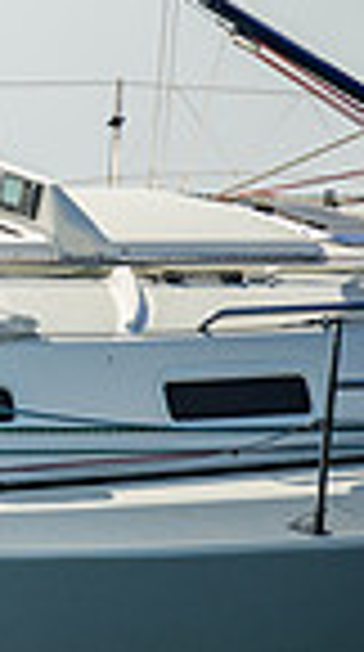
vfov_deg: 2.6
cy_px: -34
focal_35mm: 841
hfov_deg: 1.4
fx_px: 14507
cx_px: -795
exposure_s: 1/800
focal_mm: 200
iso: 320
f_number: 6.3
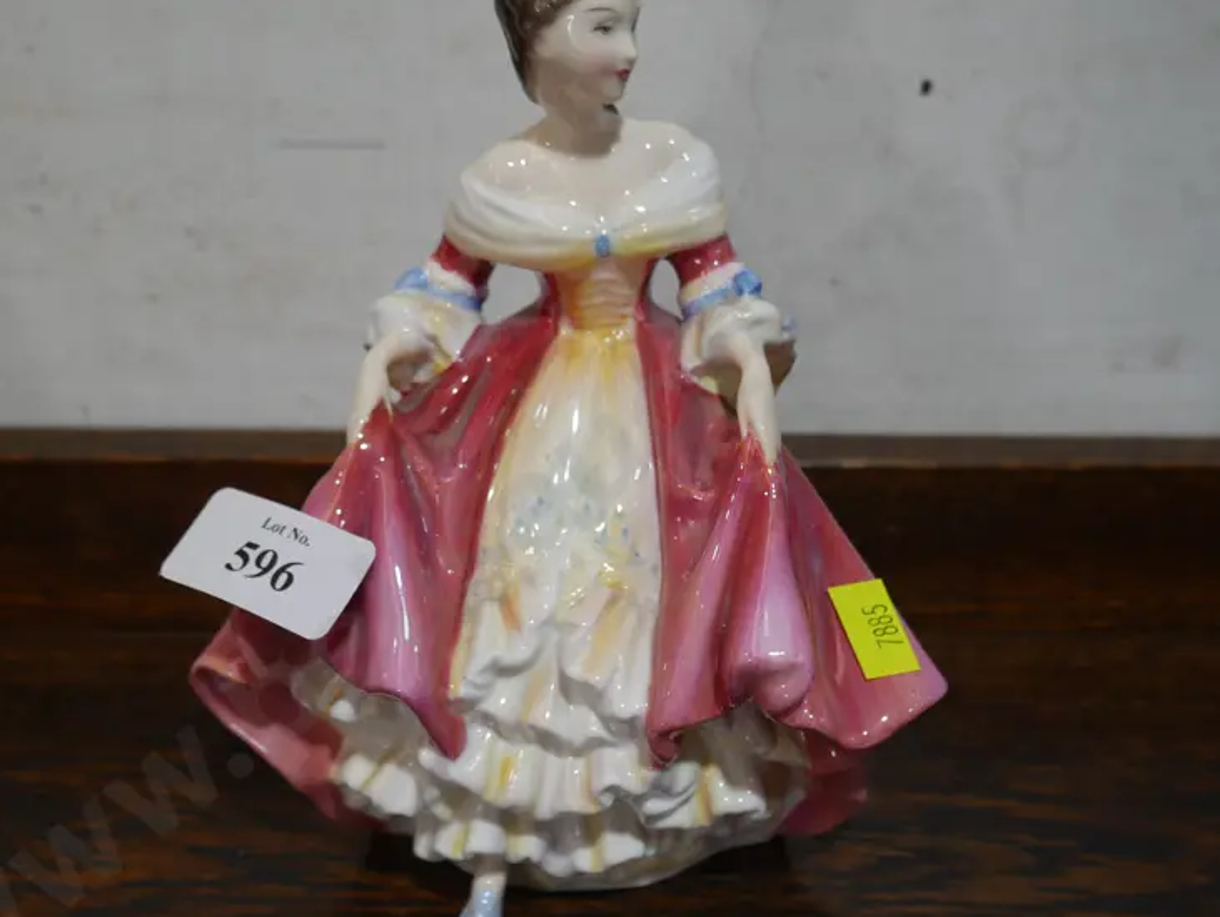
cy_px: 450
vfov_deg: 34.4
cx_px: 614
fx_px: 1481
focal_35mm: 42
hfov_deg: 44.8
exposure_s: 1/100
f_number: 3.6
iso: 200
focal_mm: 15
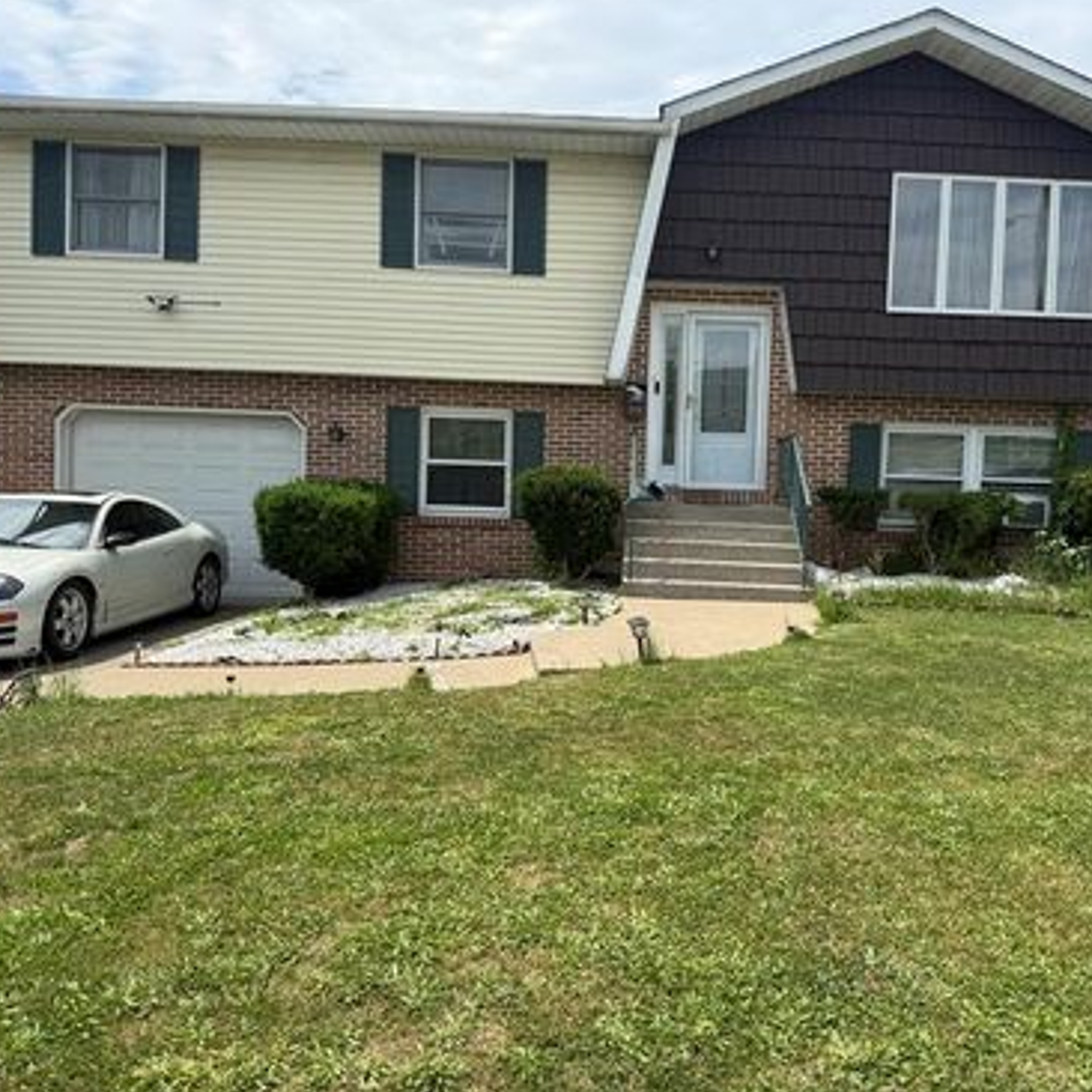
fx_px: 1035
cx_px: 656
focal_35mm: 29
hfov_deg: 55.2
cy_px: 539
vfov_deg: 55.6
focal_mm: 6.76
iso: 80
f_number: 1.78
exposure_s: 1/4167
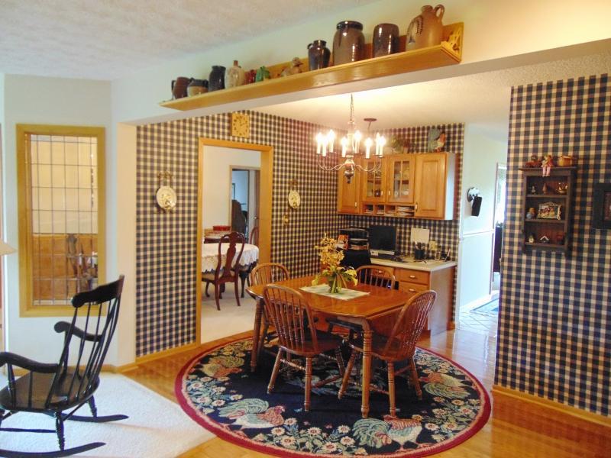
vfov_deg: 54.9
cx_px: 306
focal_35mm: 25
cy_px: 229
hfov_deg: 69.4
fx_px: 441
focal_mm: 4.5
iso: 400
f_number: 3
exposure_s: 1/15
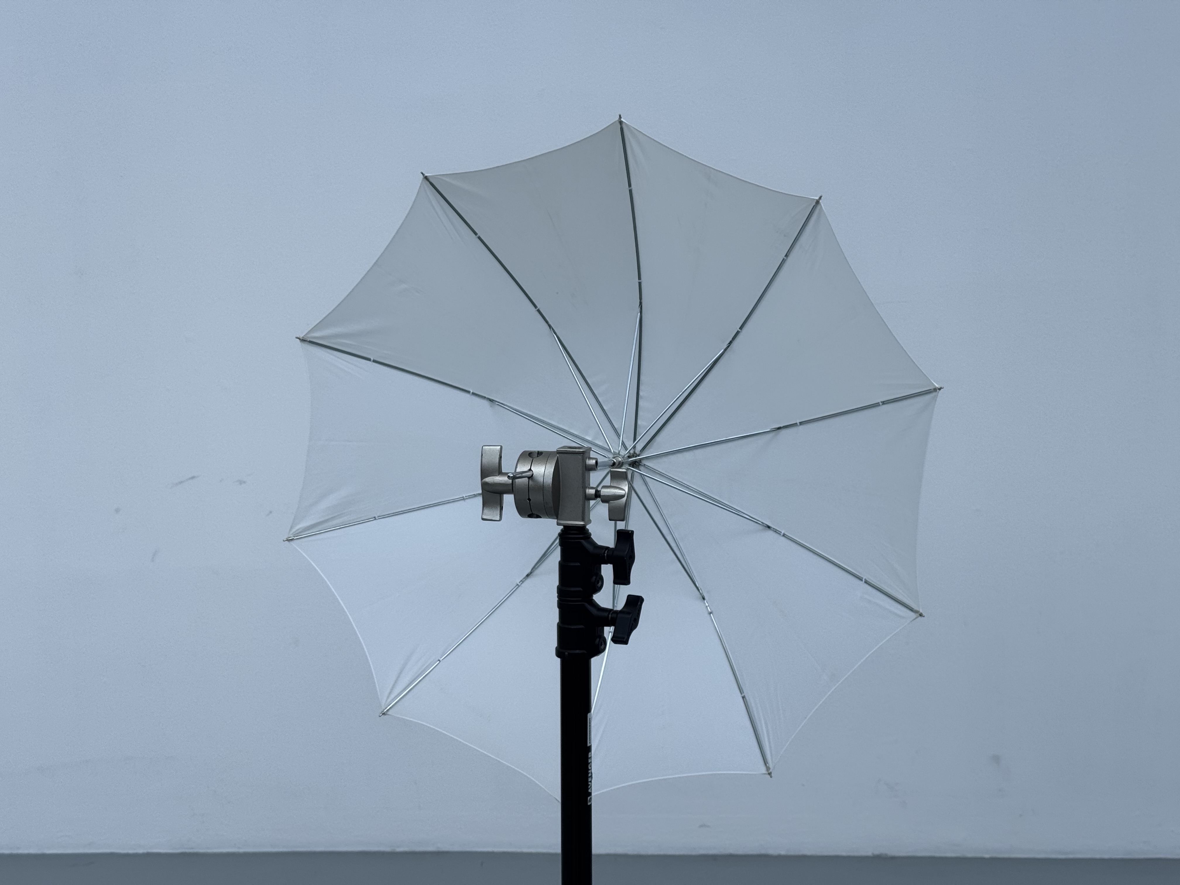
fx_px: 1636
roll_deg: +1.9
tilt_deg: -6.0
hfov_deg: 39.7
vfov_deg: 30.3
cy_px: 442
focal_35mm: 48
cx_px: 590
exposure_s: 1/1059
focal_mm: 6.76
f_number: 1.78
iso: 64
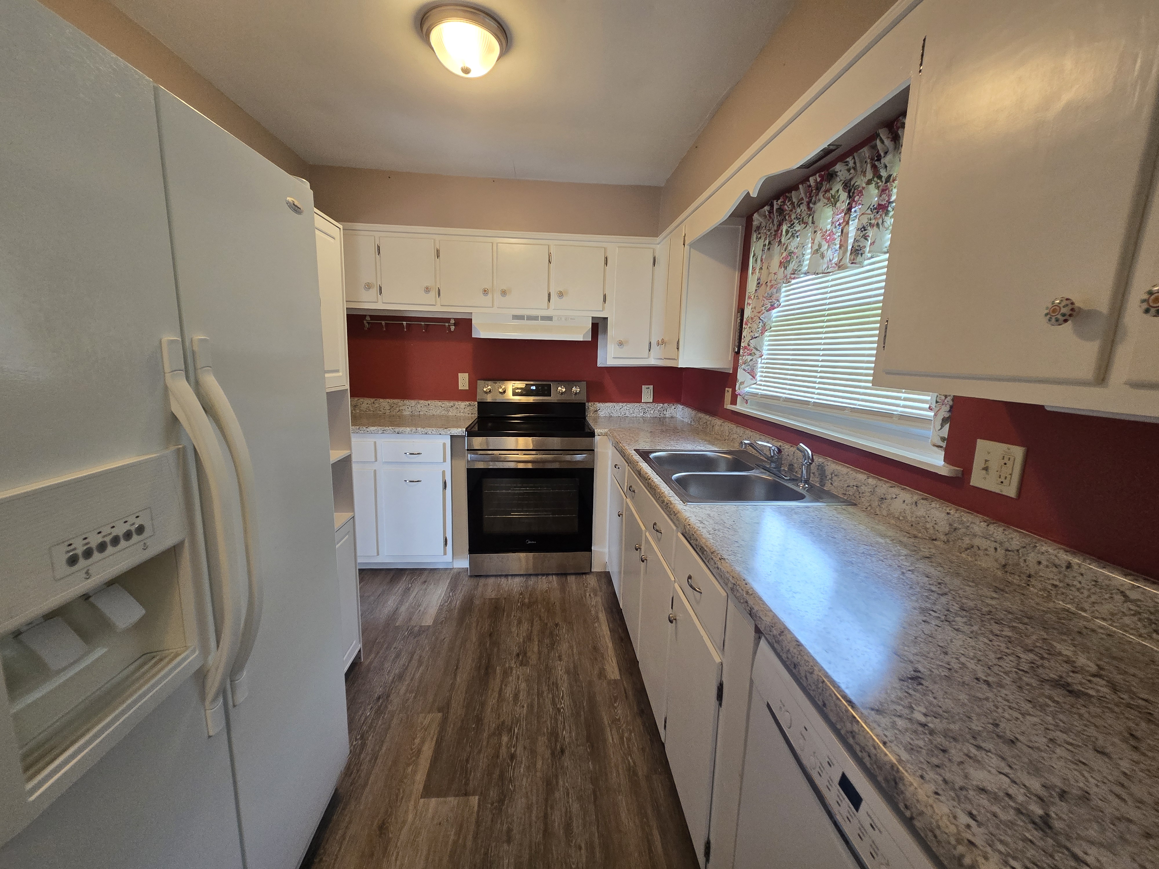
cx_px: 580
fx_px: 435
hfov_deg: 106.2
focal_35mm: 13
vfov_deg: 89.9
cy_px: 434
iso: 320
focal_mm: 2.2
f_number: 2.2
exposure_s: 1/100
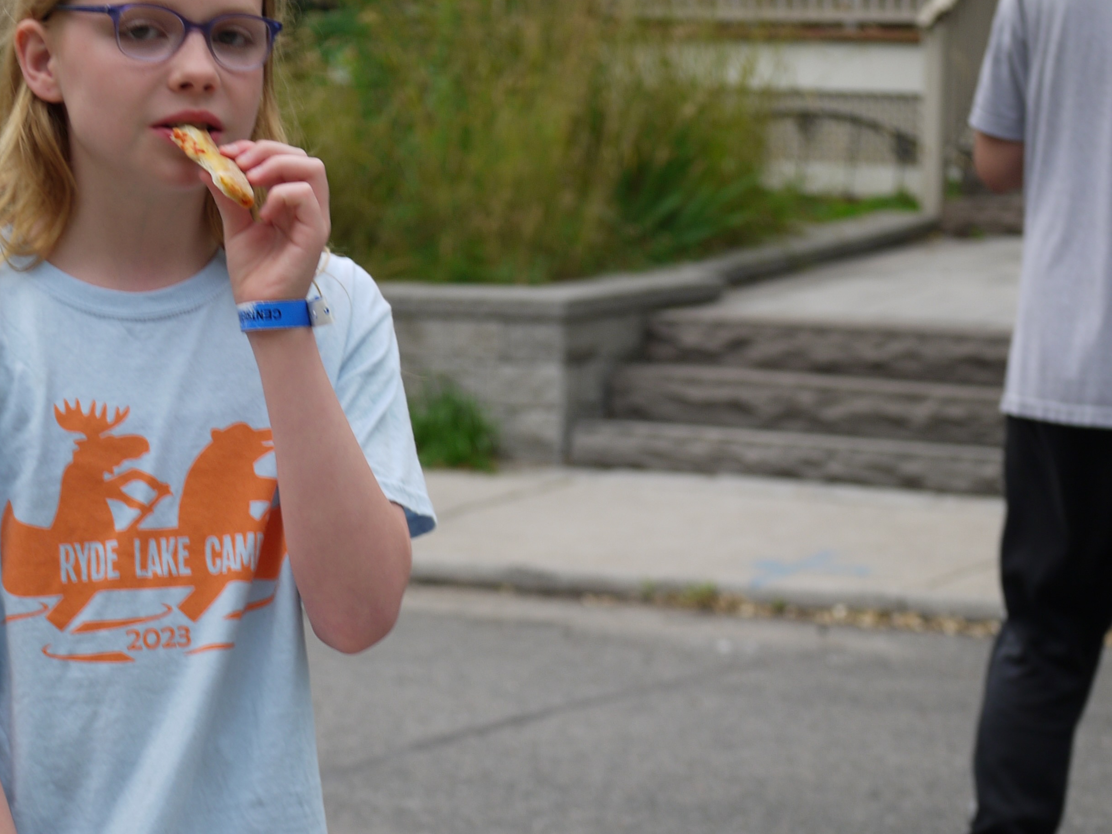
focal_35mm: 115
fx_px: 3694
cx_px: 442
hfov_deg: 17.1
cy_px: 540
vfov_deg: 12.9
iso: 100
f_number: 2.8
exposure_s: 1/160
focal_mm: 35
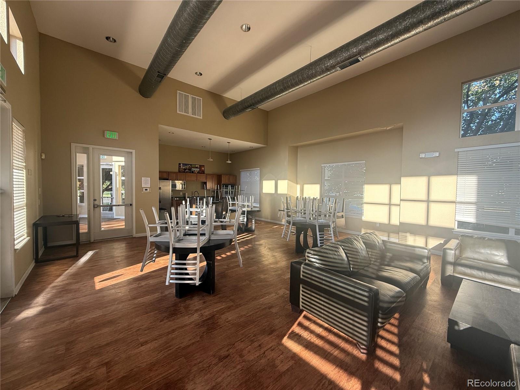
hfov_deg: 102.1
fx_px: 210
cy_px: 195
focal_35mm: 14
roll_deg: -0.9
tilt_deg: -1.8
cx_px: 260
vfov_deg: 85.7
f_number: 2.2
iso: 64
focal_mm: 2.22
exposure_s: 1/99
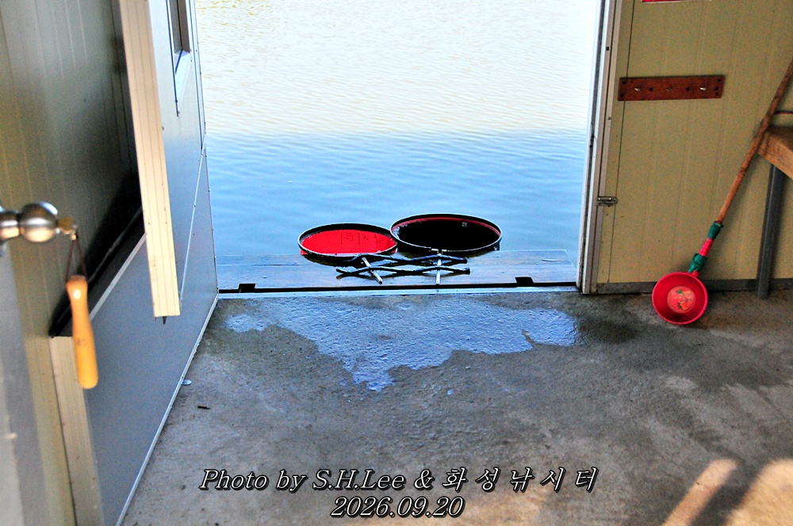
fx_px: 1056
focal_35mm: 48
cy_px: 263
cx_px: 396
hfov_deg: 41.2
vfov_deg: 28.0
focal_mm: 32
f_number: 4
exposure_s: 1/2000
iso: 1600
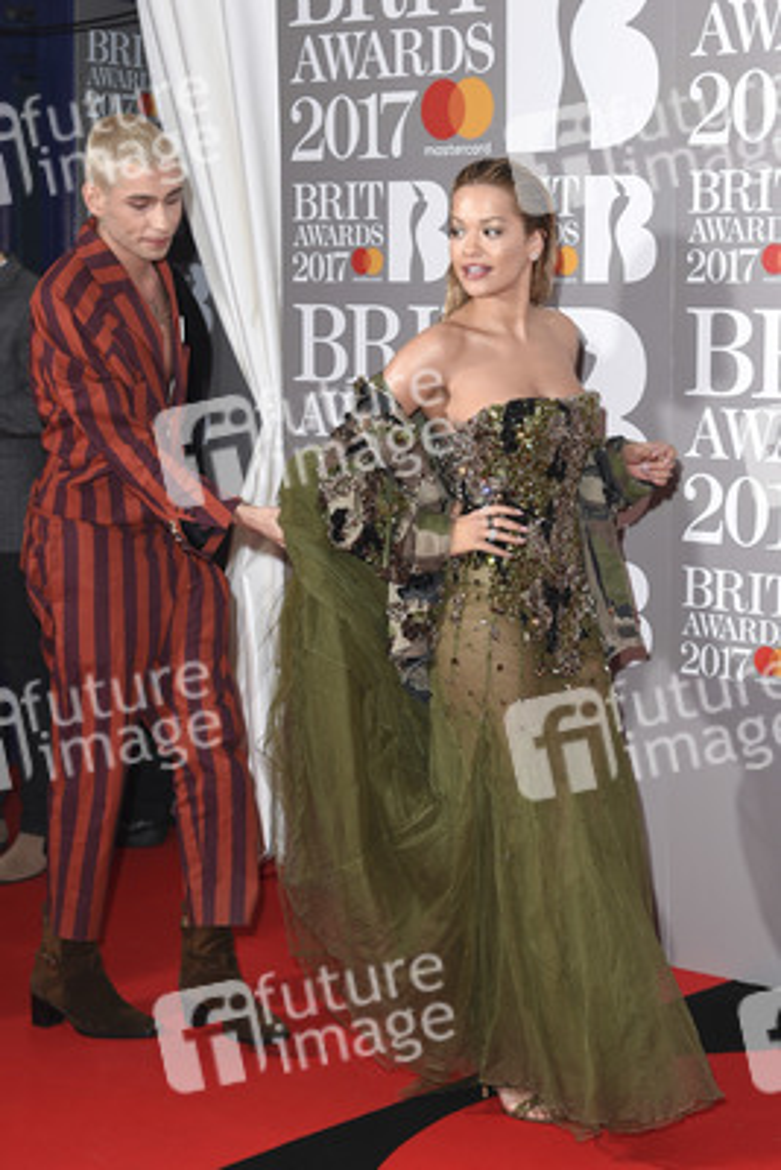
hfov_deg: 27.0
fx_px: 1626
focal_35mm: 50
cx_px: 390
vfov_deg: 39.6
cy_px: 585
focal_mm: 50
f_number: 5.6
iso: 400
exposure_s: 1/250
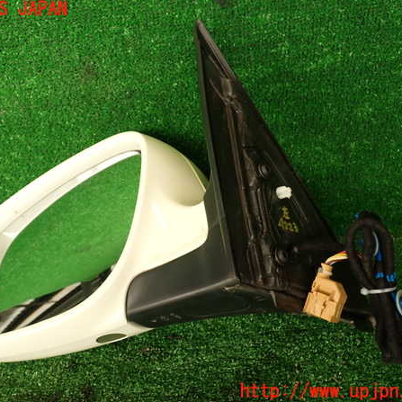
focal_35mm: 38
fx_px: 499
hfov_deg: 43.8
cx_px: 174
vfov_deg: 43.9
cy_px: 201
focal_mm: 5.79
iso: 100
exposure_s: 1/60
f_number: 2.4
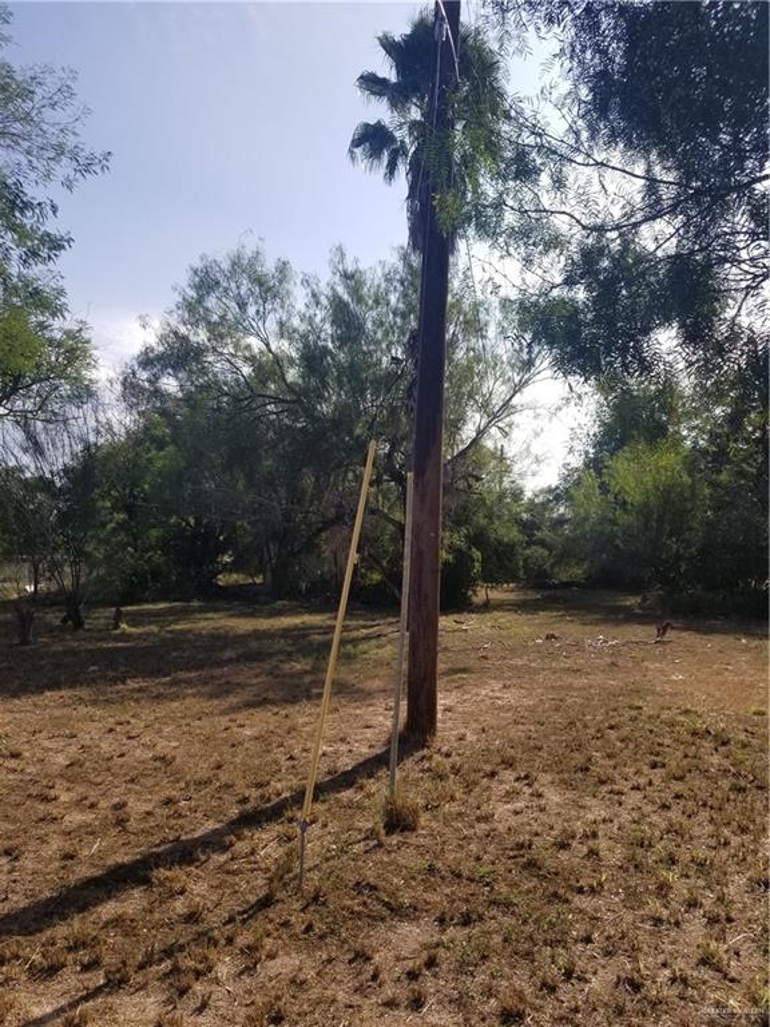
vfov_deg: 67.3
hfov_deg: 53.1
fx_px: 771
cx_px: 385
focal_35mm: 26
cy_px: 514
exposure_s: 1/2768
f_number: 1.7
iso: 50
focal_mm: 4.25
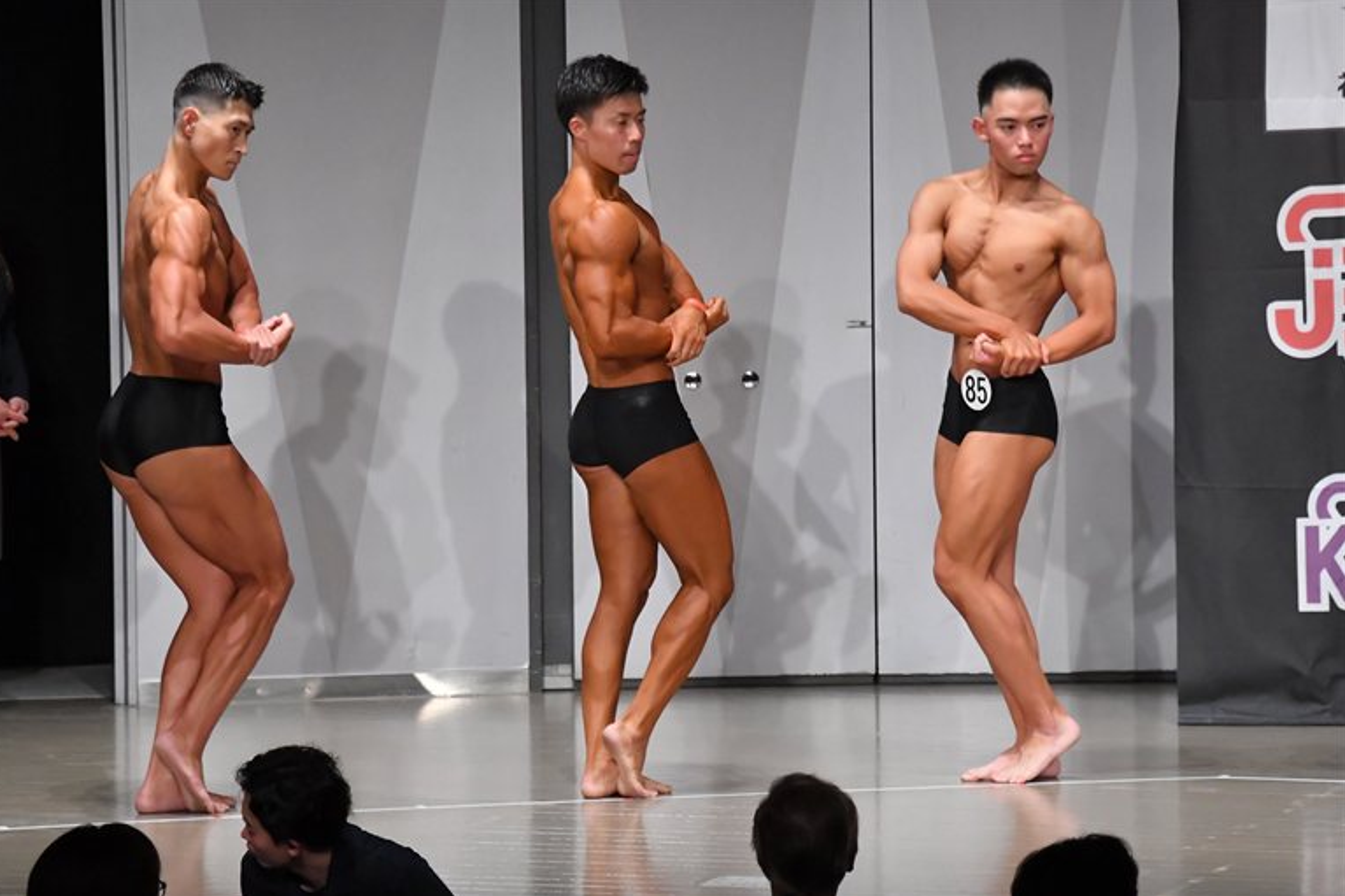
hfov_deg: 10.1
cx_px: 667
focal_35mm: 204
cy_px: 447
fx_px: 7620
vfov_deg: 6.7
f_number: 5.6
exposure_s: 1/400
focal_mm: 135
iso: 6400
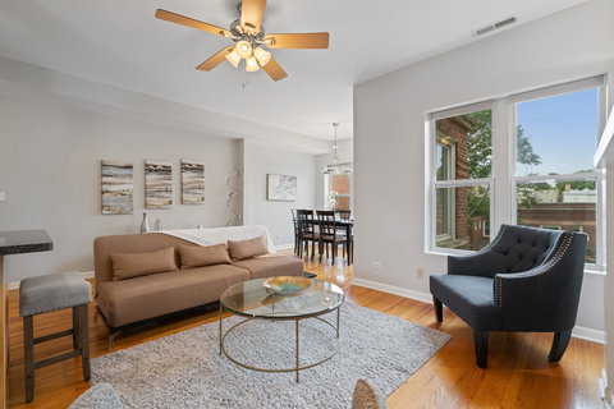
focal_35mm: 16
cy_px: 204
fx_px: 273
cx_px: 307
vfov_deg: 73.7
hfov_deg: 96.7
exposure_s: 1/8
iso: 320
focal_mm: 16
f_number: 7.1
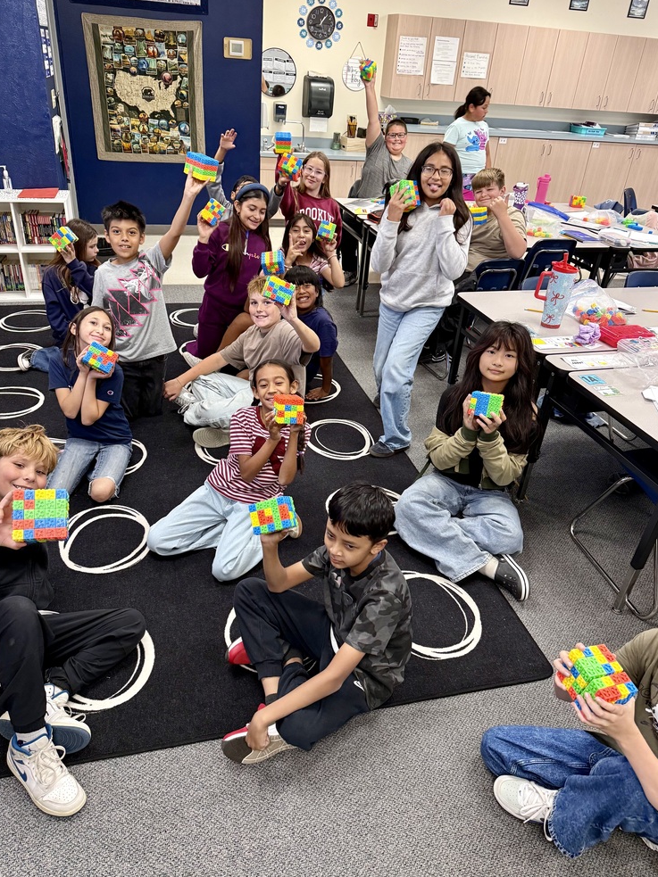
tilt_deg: -31.4
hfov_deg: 54.9
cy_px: 439
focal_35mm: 25
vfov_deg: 69.4
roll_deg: -4.2
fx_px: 634
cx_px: 322
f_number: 1.78
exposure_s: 1/60
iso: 320
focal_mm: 6.76
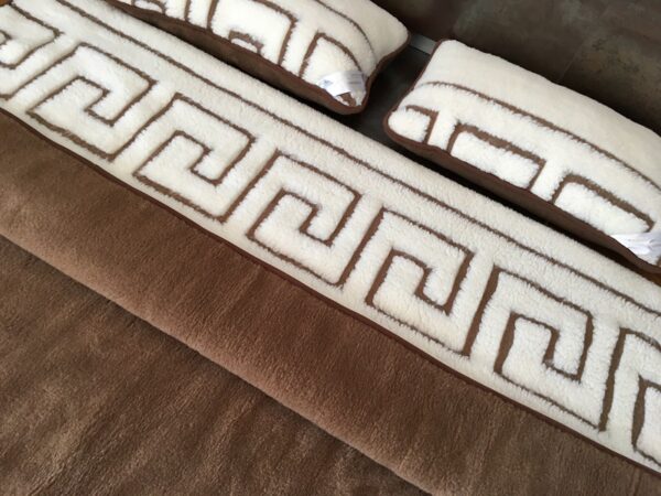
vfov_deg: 48.2
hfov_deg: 61.7
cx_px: 330
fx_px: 554
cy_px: 248
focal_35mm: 29
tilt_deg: -55.6
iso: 50
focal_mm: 4.15
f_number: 2.2
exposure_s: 1/33
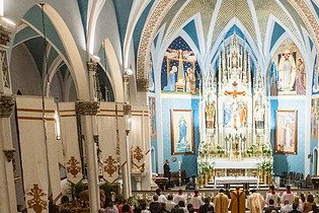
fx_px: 408
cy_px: 184
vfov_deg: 28.3
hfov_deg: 40.4
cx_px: 269
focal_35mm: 46
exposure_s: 1/60
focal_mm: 24
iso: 5000
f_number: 11
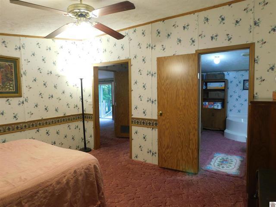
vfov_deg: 58.9
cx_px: 138
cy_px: 104
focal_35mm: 23
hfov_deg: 73.9
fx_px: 183
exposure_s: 1/30
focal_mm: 4
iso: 220
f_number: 3
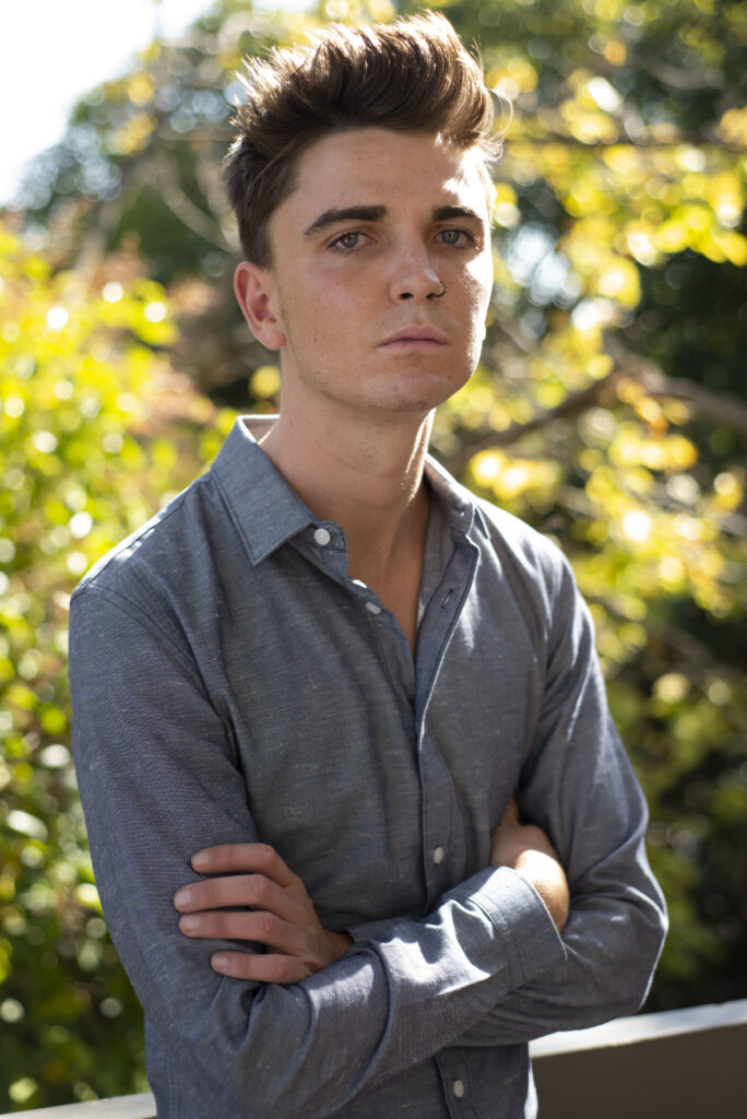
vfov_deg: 39.6
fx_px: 1554
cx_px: 374
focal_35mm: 50
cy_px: 560
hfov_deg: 27.0
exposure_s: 1/4000
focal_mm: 50
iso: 2000
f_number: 3.2
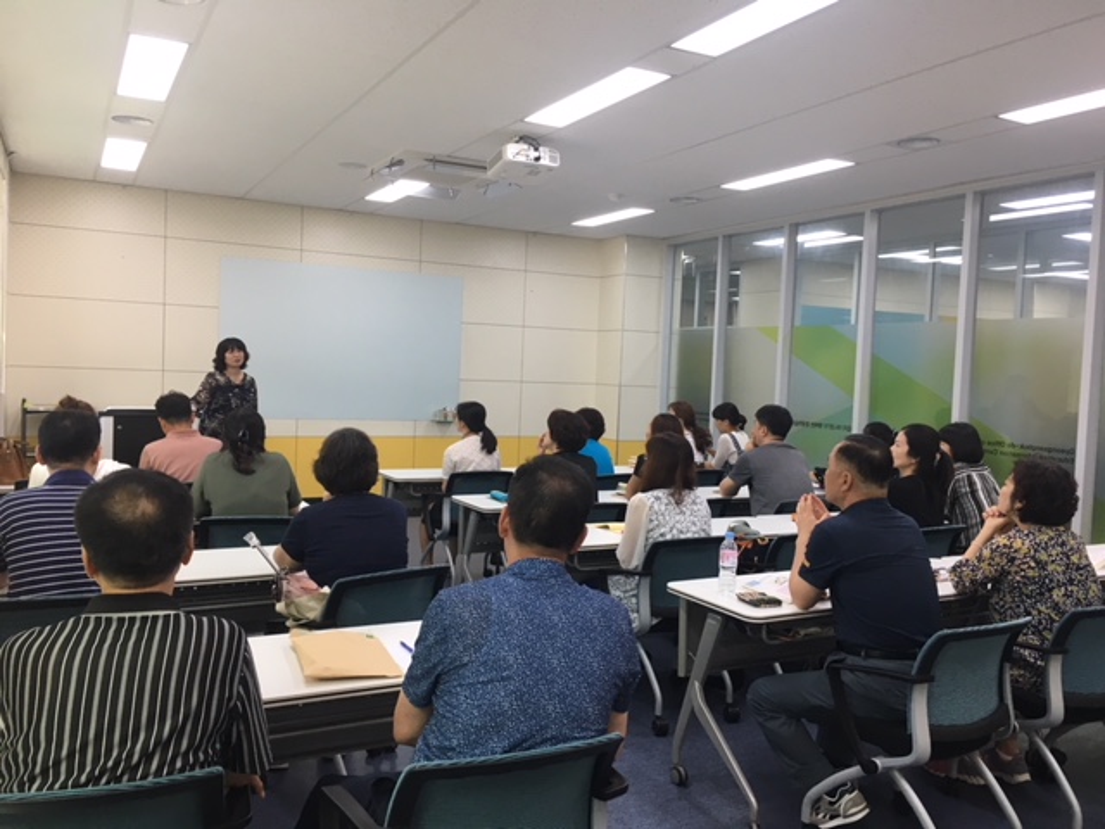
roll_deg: -2.7
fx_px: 926
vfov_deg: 48.2
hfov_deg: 61.7
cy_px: 414
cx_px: 552
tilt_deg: -3.3
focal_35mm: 29
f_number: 2.2
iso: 32
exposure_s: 1/30
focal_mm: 4.15
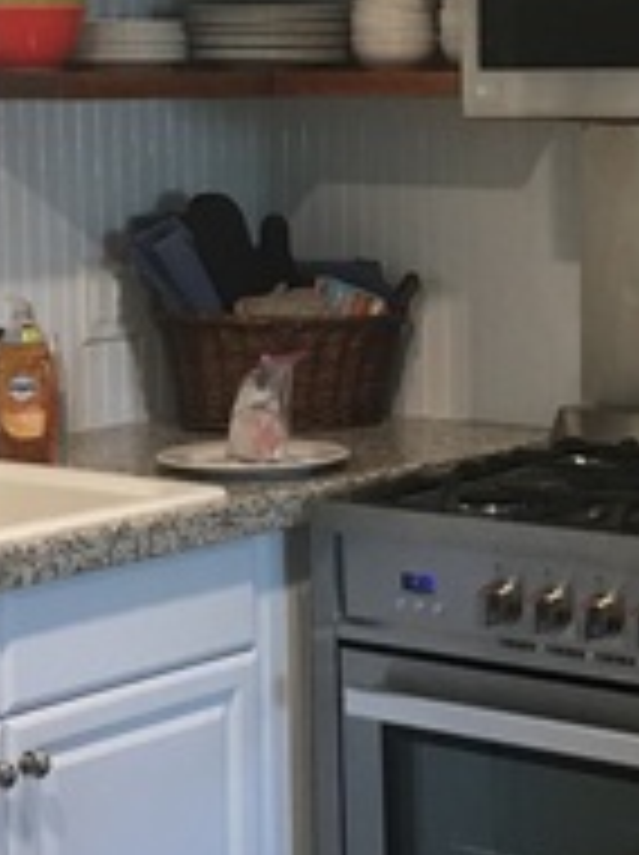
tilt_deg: -3.4
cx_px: 410
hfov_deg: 14.5
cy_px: 281
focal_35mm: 102
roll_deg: +0.2
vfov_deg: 19.2
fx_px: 2516
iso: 64
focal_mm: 4.15
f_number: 2.2
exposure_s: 1/15
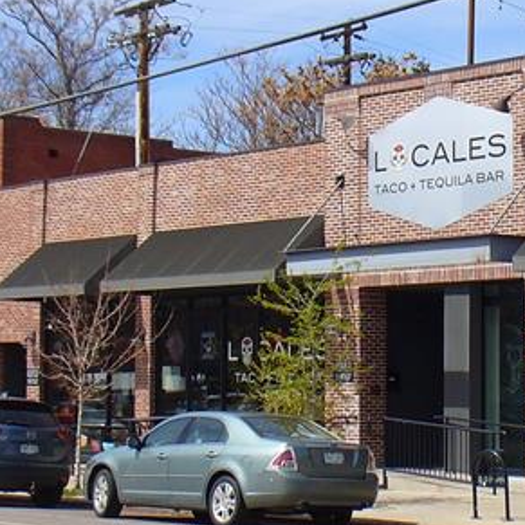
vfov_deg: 17.2
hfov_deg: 16.9
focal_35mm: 101
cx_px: 489
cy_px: 222
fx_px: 1733
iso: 80
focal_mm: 7
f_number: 5.8
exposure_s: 1/400
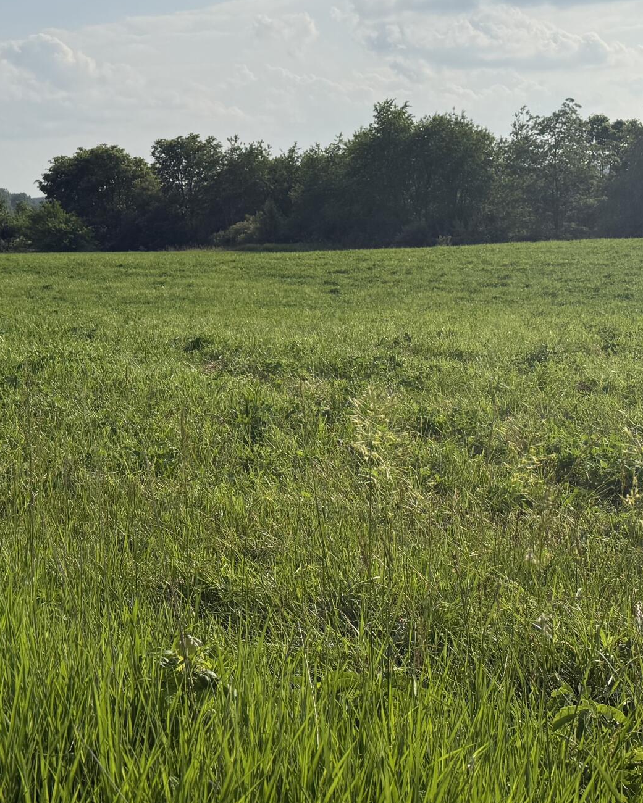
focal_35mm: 54
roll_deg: +2.6
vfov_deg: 34.7
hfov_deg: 28.0
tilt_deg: -7.4
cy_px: 371
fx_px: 1284
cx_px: 390
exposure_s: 1/11905
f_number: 1.78
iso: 125
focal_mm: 6.76
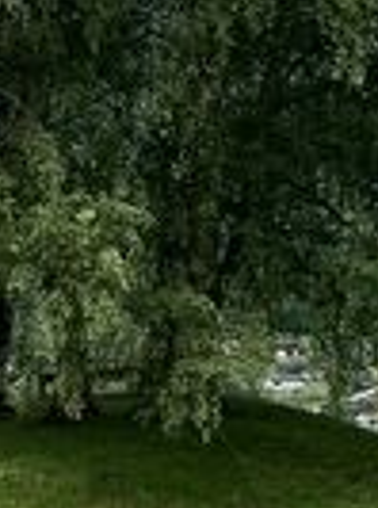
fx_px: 2473
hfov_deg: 8.7
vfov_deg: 11.7
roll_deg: +0.1
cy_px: 115
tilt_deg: +7.7
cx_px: -61
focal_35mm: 169
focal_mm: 3.99
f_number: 1.8
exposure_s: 1/1091
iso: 32
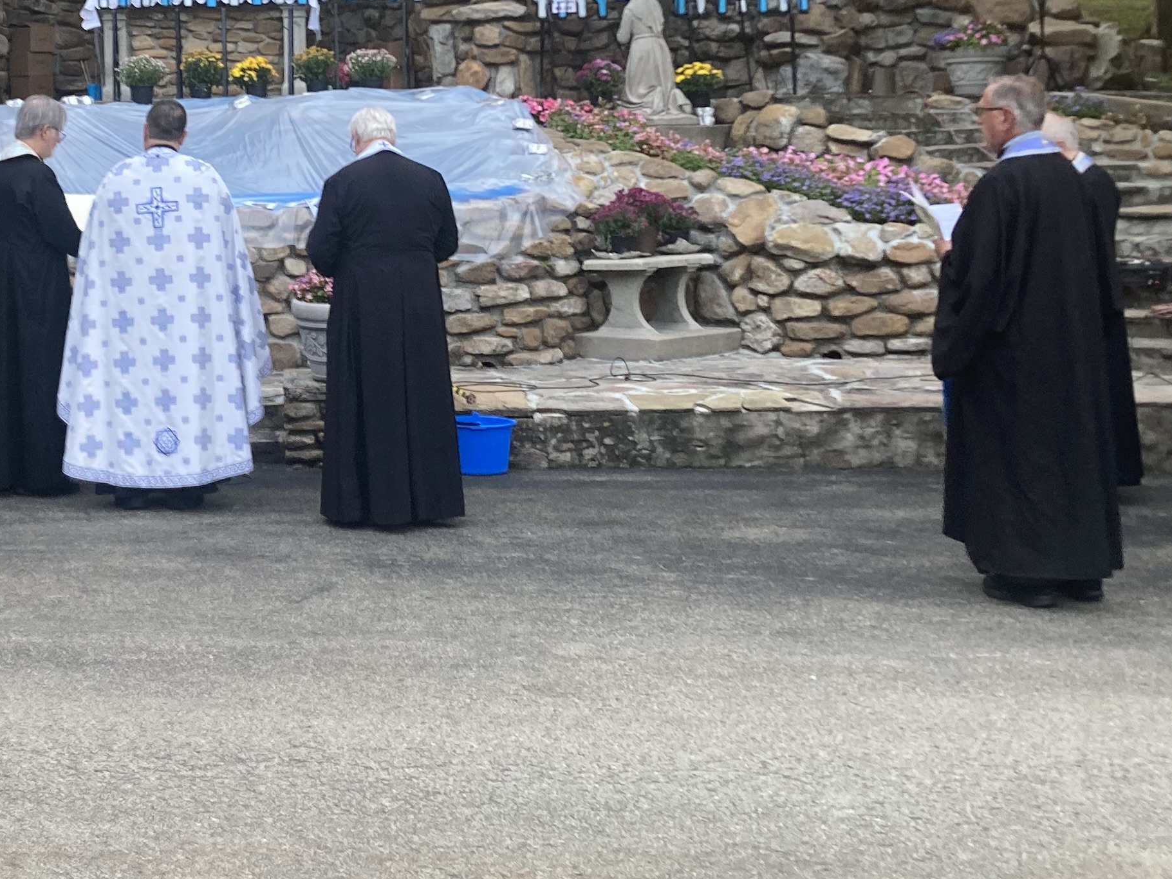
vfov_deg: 23.3
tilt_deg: -0.2
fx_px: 2099
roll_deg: +0.8
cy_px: 170
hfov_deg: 31.0
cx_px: 398
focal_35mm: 62
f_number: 1.8
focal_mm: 3.99
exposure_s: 1/120
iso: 80
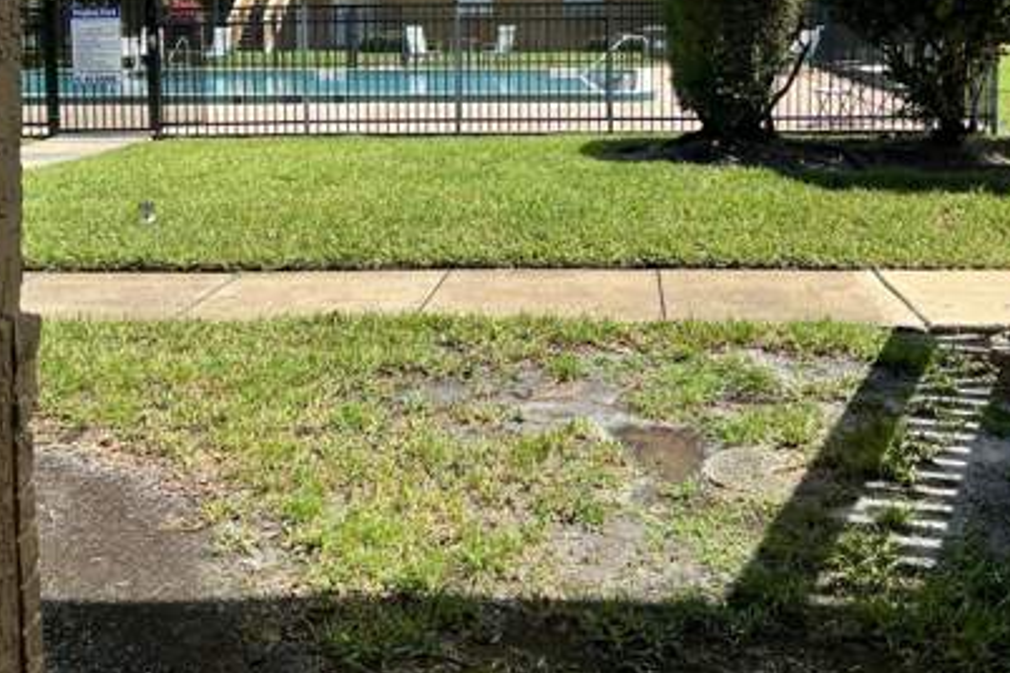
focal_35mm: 43
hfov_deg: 45.4
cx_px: 563
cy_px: 80
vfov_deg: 30.0
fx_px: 1206
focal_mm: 5.7
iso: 50
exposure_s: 1/4115
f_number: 1.5
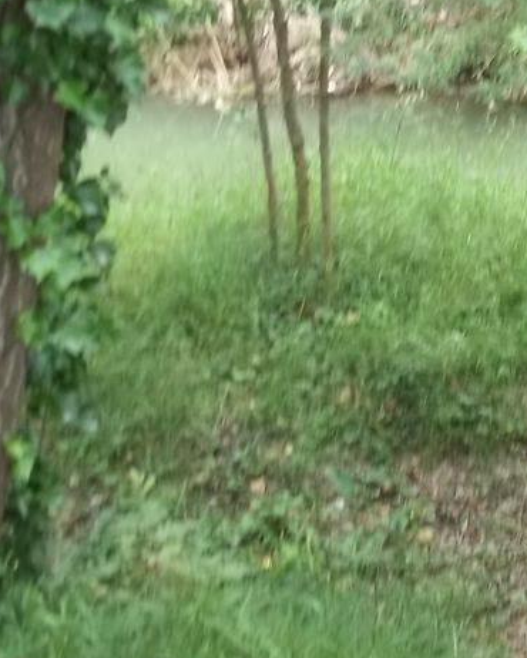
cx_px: 571
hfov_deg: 19.4
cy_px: 224
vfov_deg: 24.9
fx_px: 1481
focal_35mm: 76
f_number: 3.1
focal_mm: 6.5
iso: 116
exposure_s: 1/30
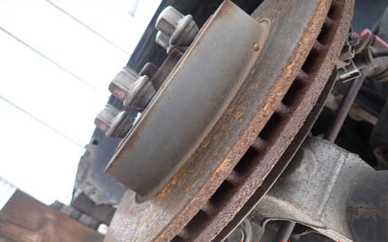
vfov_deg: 45.9
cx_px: 191
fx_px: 285
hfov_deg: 68.4
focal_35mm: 27
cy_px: 108
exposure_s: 1/30
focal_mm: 4.5
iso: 200
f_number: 2
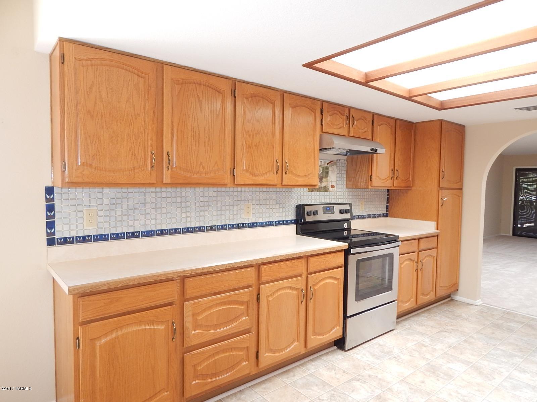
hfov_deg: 76.4
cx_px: 268
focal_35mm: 22
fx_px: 341
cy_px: 201
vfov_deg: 61.1
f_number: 3
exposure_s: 1/40
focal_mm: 4
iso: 125
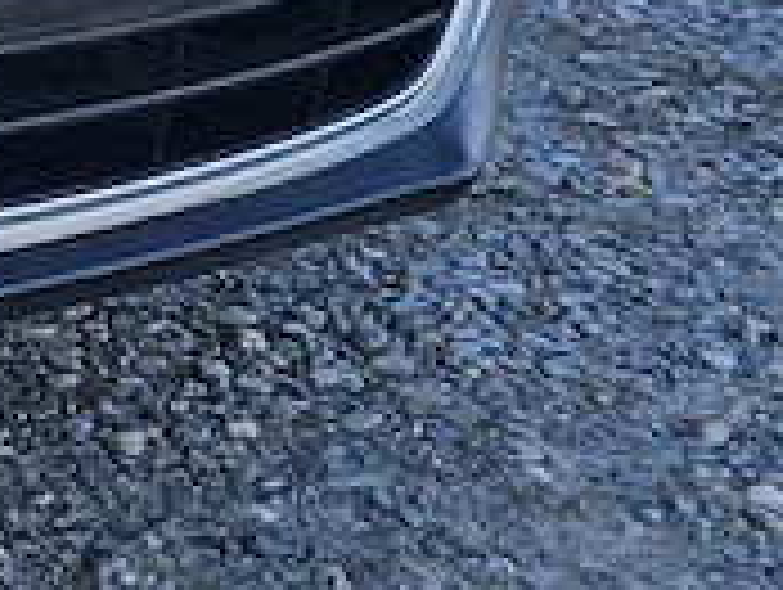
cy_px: -239
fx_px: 2990
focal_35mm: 132
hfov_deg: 12.1
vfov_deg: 10.9
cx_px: -1058
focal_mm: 6.3
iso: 10
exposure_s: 1/178
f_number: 1.7
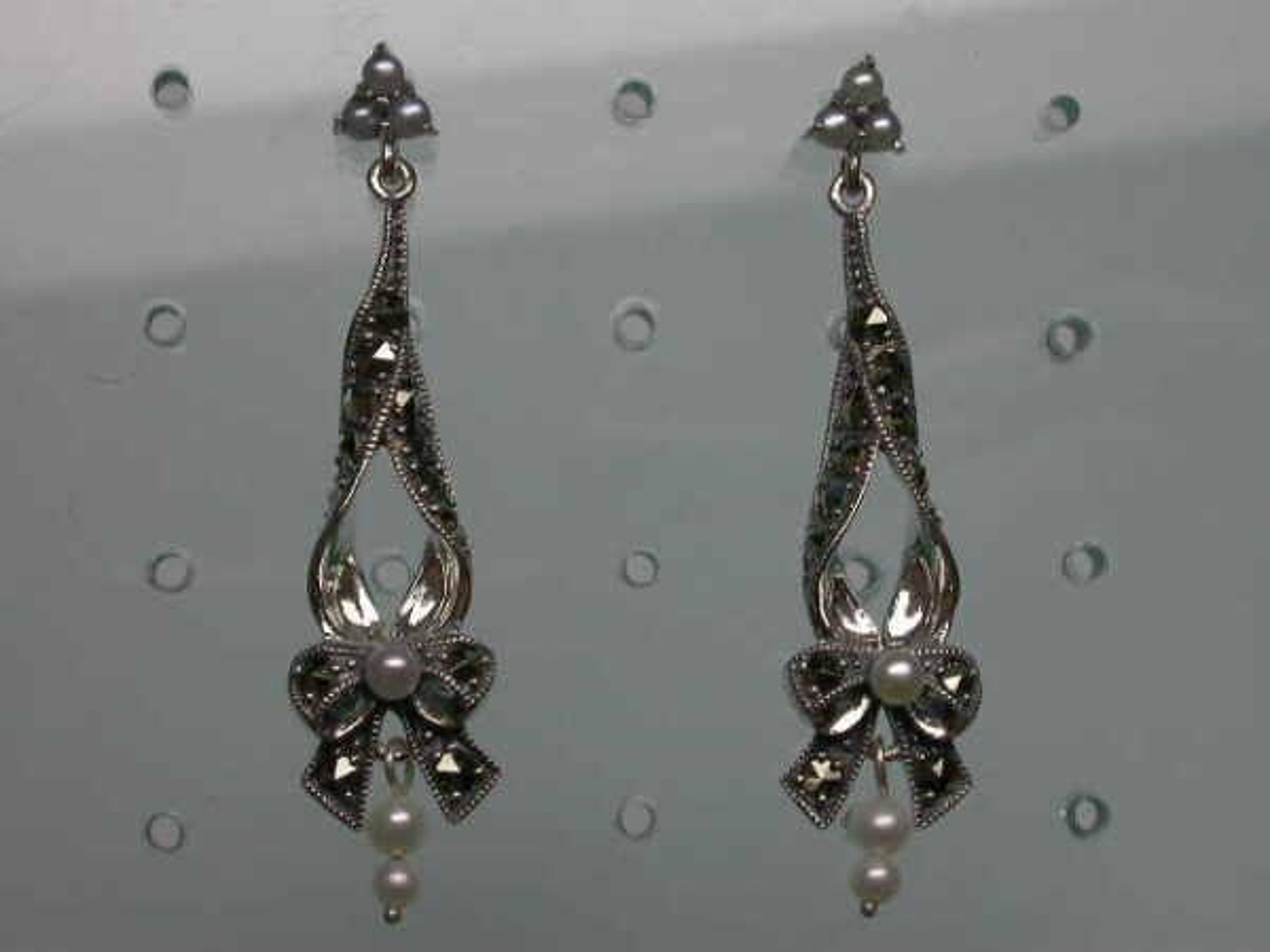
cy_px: 476
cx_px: 635
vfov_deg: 17.4
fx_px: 3119
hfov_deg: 23.0
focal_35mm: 85
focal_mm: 17.7
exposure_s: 1/60.3
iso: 100
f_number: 7.4
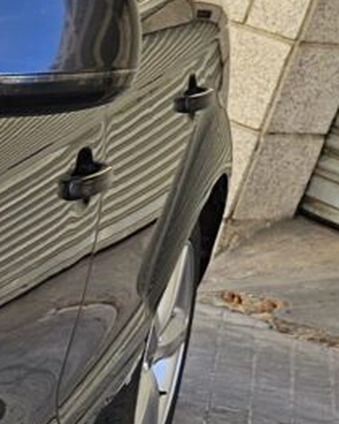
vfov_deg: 13.6
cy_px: 523
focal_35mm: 137
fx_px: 1716
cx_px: -818
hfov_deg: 8.5
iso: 12
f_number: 1.7
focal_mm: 6.3
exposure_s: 1/100
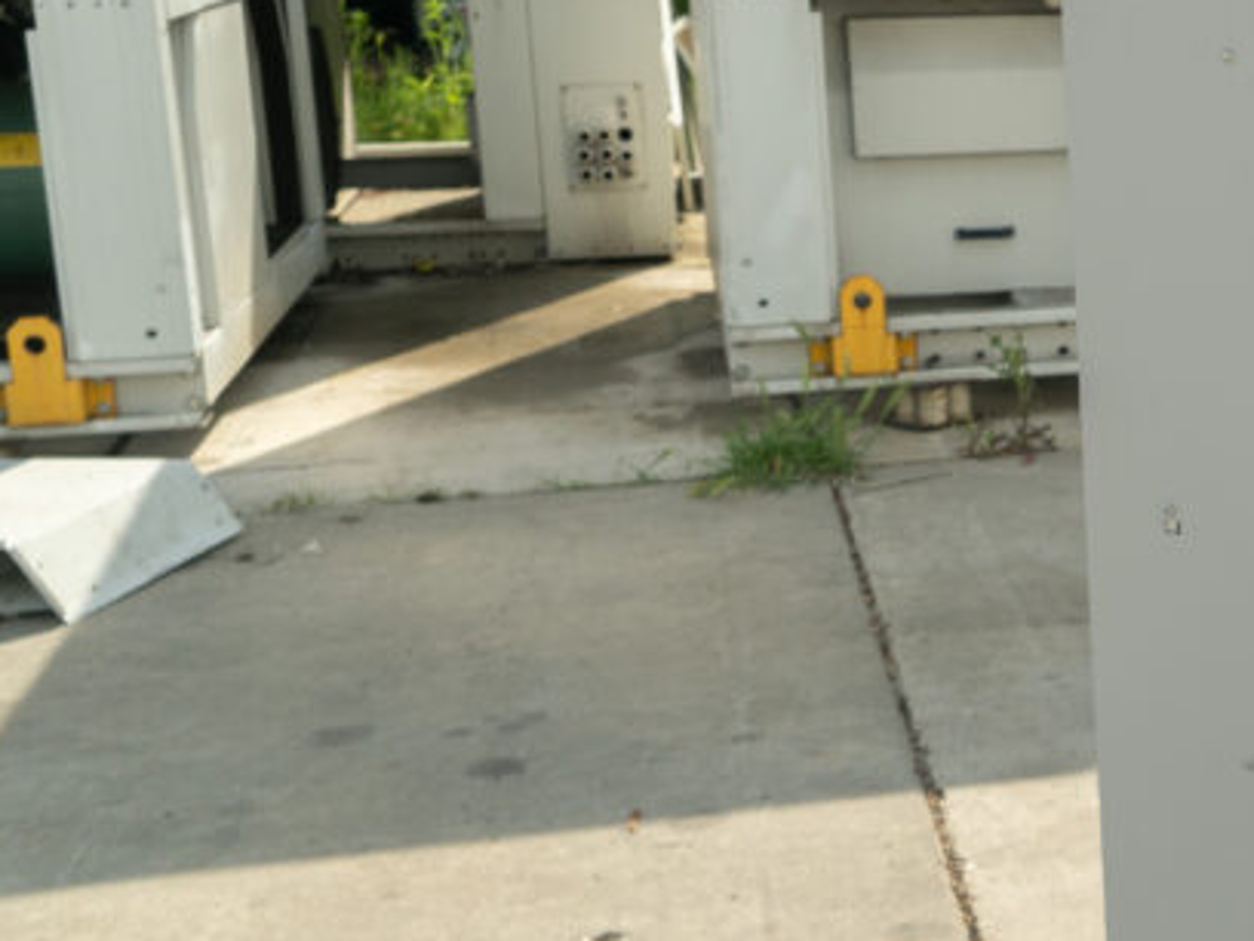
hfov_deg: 24.7
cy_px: 423
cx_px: 1568
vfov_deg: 21.0
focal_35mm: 70
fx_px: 2536
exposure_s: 1/500
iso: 250
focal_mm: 29
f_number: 4.5
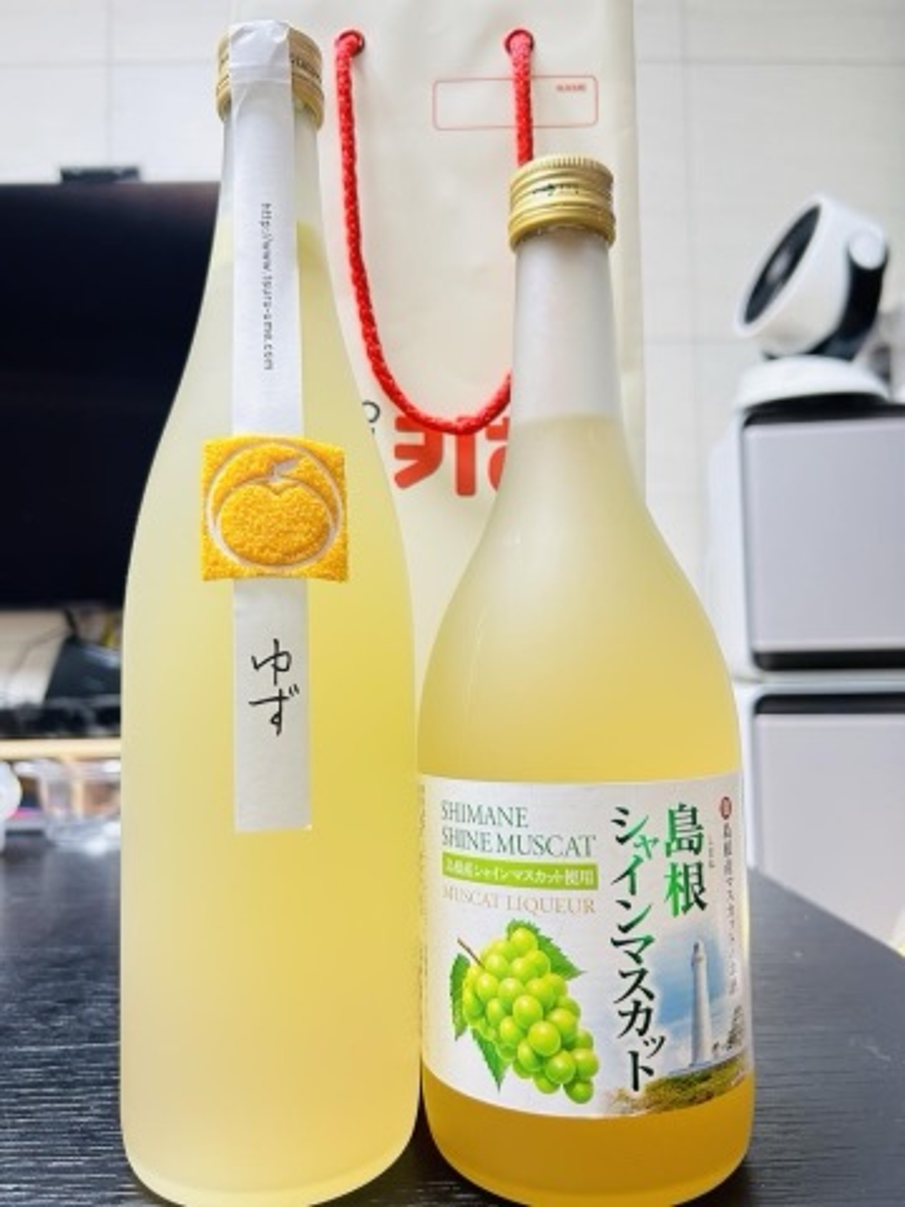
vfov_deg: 67.3
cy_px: 604
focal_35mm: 26
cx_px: 452
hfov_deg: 53.1
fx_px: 906
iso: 200
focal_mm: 5.7
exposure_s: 1/60
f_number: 1.5
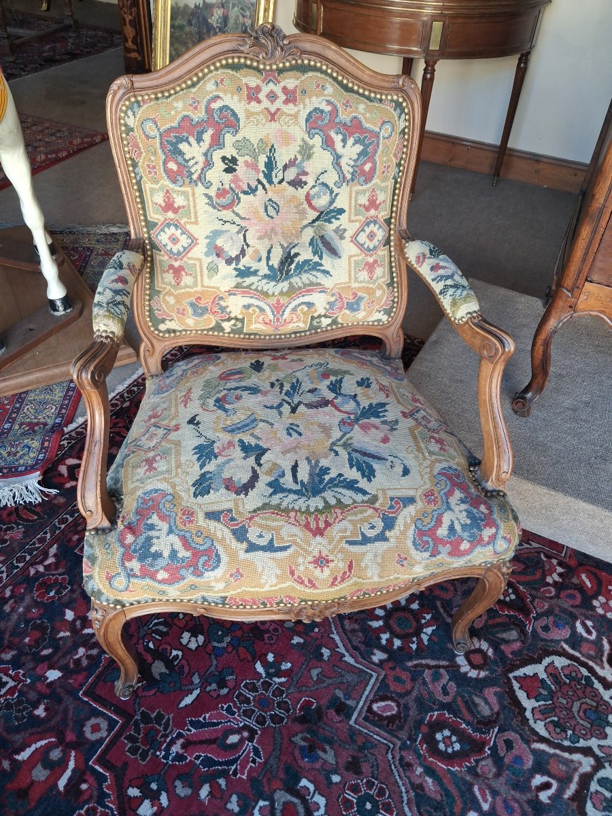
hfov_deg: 51.4
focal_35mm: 27
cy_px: 408
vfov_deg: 65.3
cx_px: 306
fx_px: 636
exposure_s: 1/100
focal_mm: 4
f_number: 1.8
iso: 160
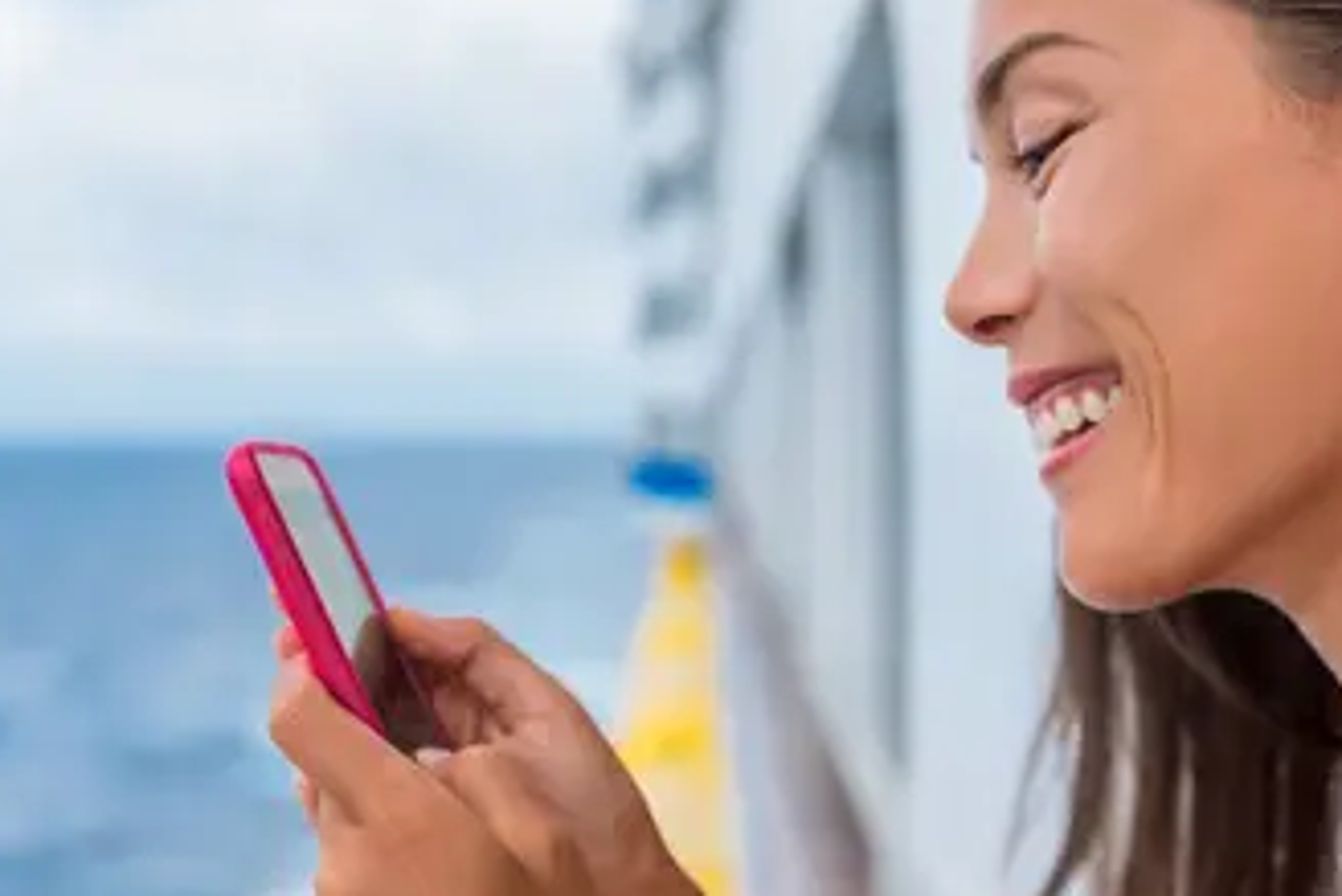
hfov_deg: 31.4
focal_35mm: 64
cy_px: 413
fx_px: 2387
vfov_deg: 21.3
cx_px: 646
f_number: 3.2
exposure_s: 1/800
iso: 100
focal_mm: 35
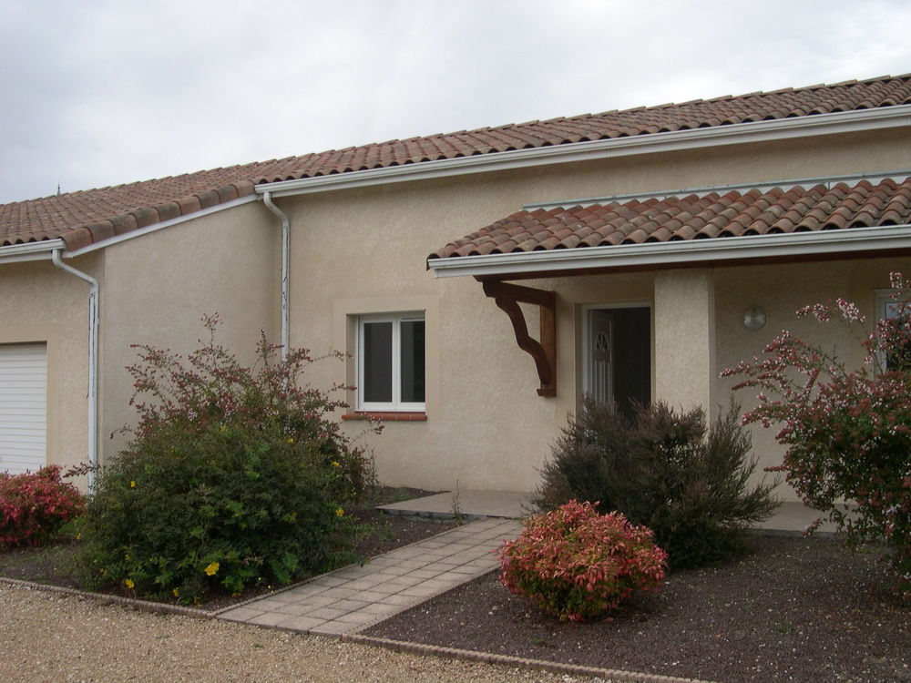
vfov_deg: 37.7
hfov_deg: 49.0
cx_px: 456
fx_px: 1000
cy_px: 342
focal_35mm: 38
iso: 100
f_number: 7.6
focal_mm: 8
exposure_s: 1/122
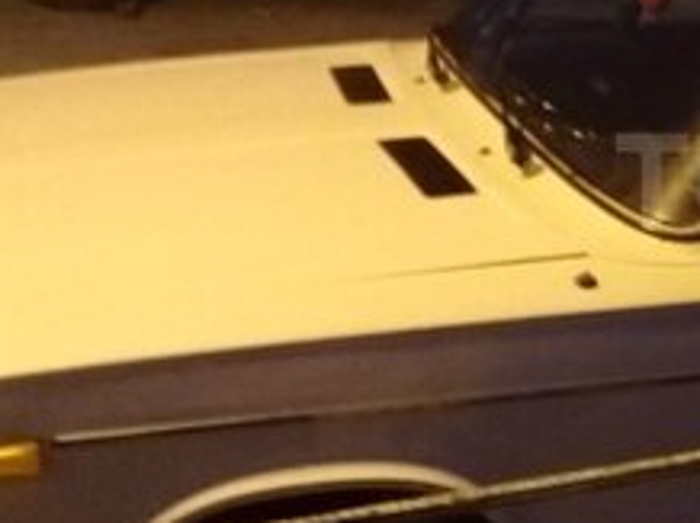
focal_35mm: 94
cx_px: 944
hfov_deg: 19.1
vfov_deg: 15.7
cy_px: 181
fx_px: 1899
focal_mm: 3.3
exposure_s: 1/17
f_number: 2.2
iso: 320
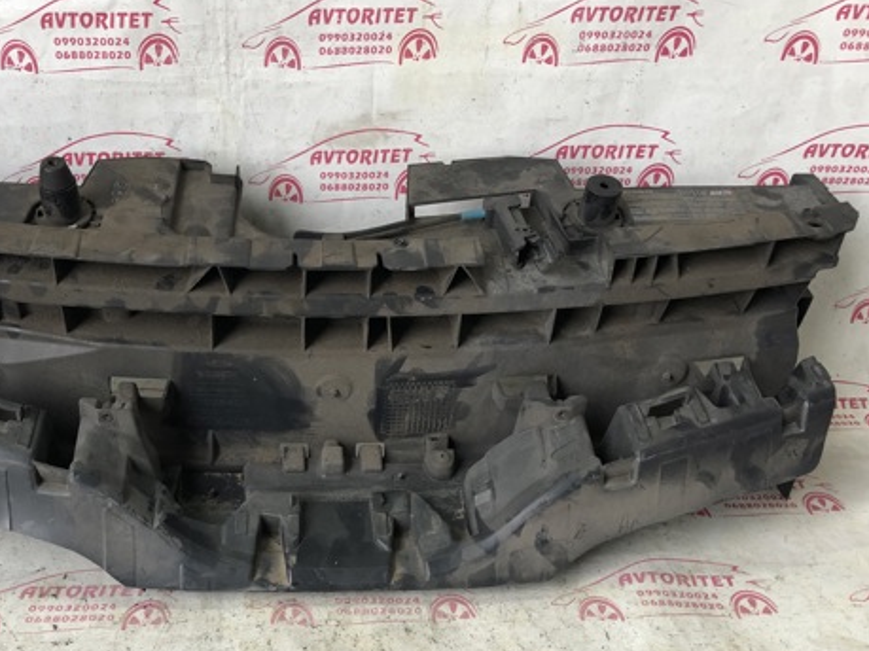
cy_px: 398
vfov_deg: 36.6
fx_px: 979
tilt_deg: -32.4
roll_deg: -2.2
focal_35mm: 39
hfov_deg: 47.4
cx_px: 326
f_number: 1.8
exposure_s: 1/30
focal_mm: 4
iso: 32
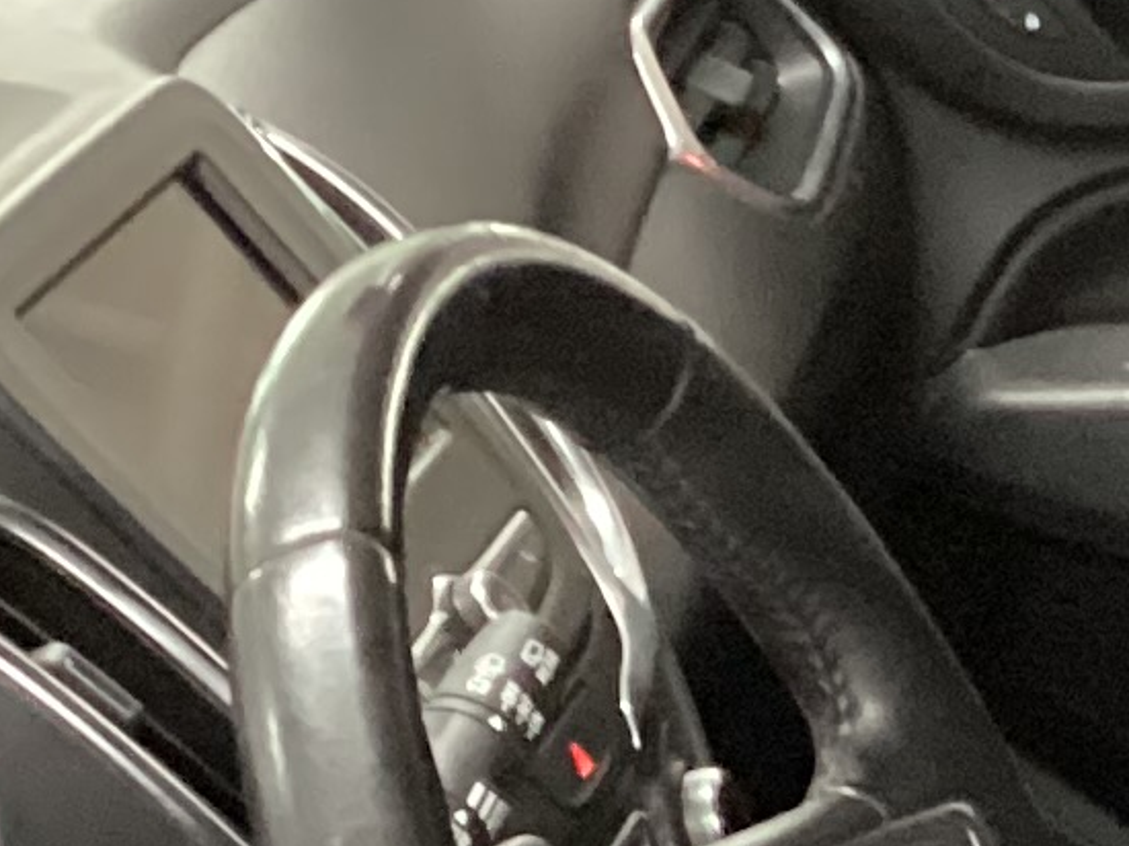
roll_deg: +2.4
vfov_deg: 7.8
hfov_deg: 10.5
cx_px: 1492
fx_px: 5999
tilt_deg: -28.1
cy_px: 1497
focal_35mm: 184
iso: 640
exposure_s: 1/20
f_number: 2.4
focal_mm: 3.3
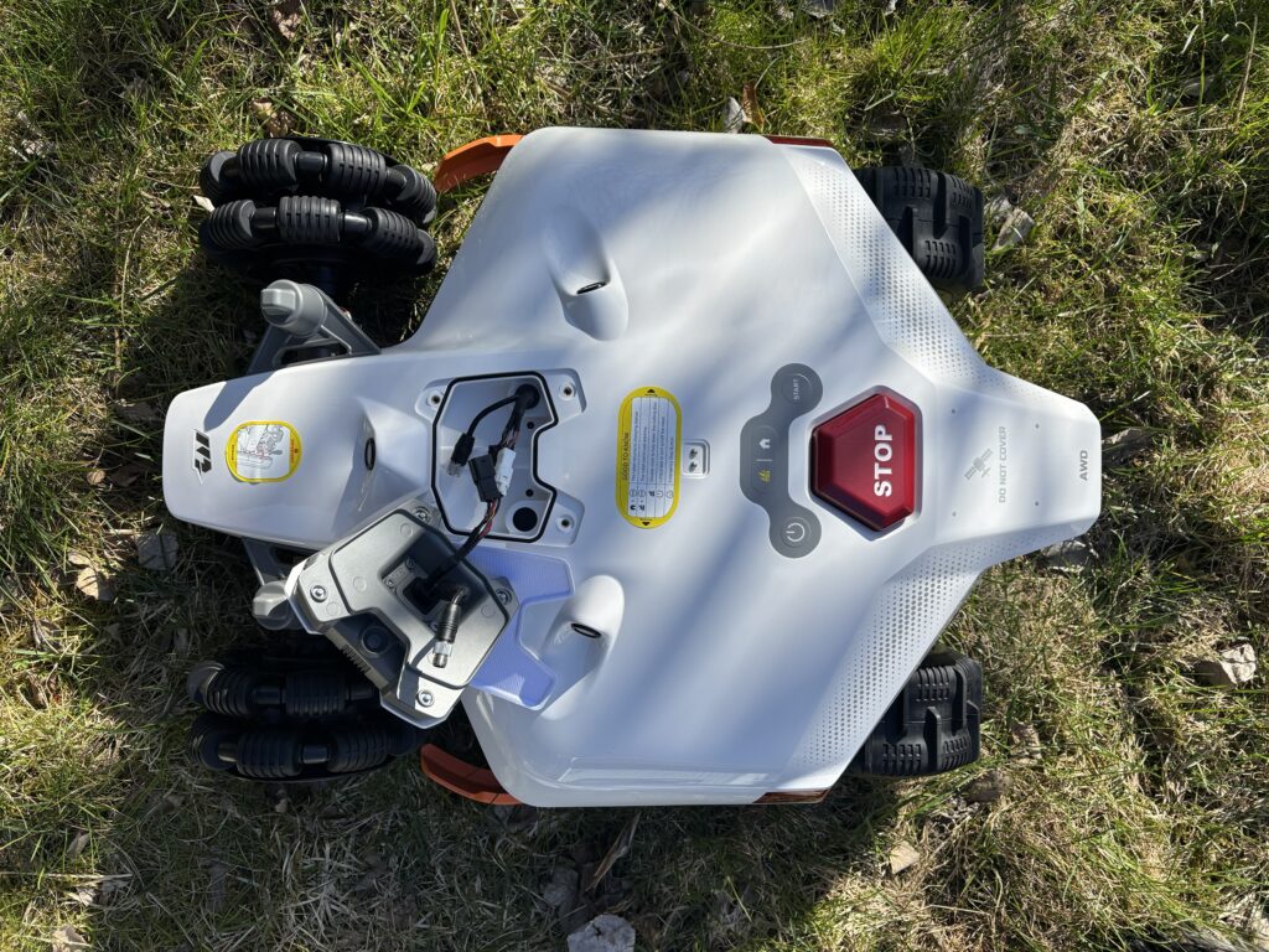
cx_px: 634
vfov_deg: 53.1
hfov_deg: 67.3
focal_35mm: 26
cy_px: 476
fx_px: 953
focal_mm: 5.96
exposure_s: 1/2342
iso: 50
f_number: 1.6
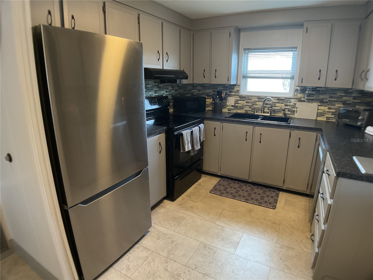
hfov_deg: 61.7
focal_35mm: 29
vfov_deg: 48.2
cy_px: 140
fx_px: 312
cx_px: 186
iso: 64
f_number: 1.8
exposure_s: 1/60
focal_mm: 3
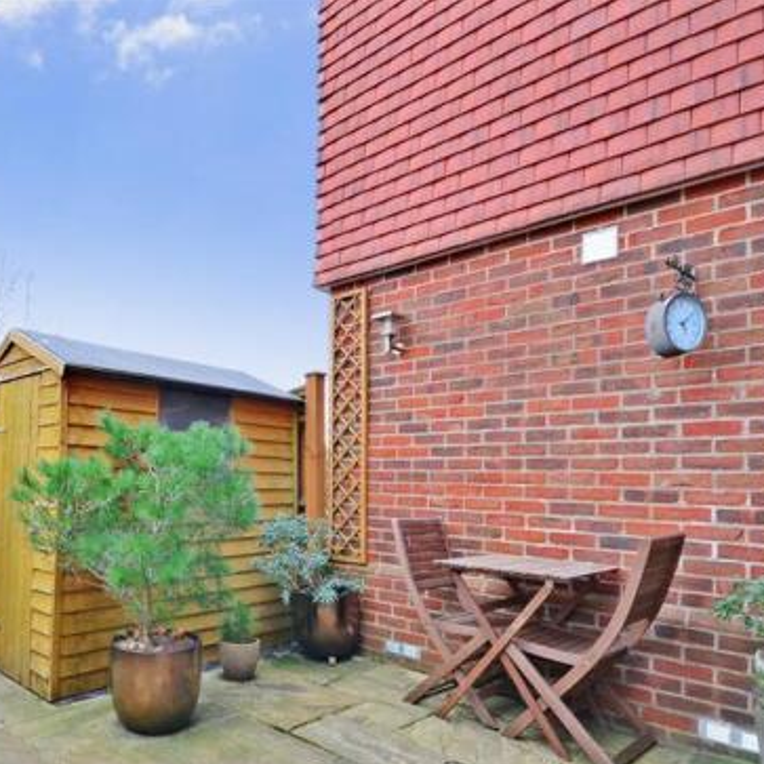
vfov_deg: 66.7
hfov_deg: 64.5
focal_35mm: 23
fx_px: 574
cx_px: 223
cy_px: 456
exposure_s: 1/20
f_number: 16
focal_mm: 10
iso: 400
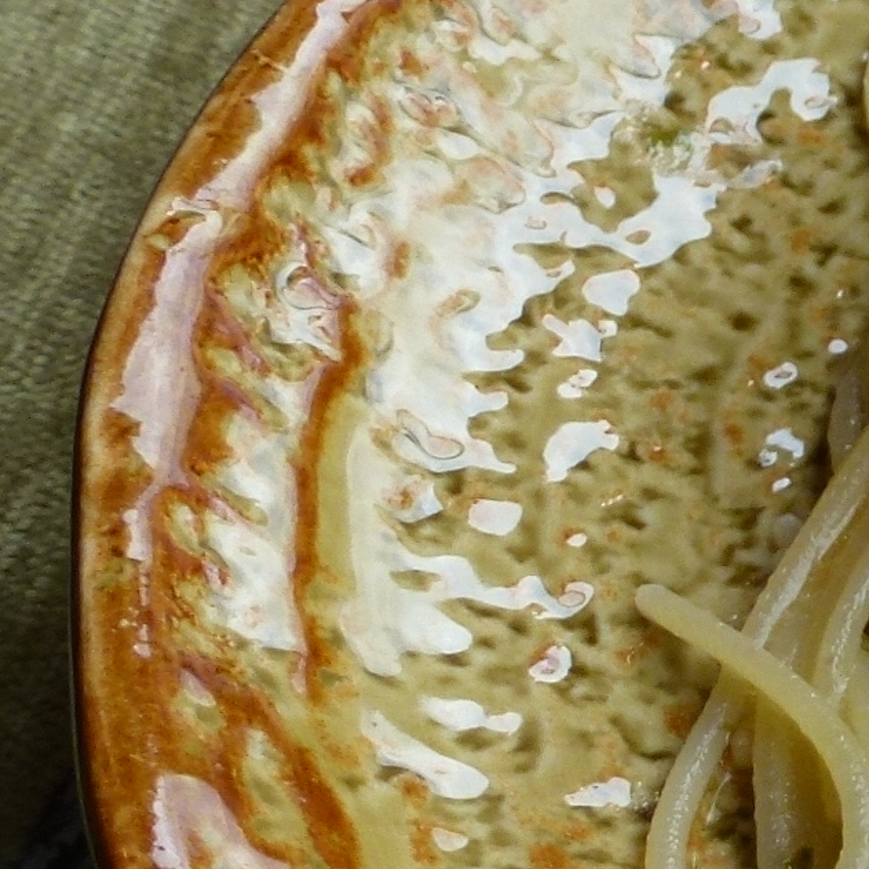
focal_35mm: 86
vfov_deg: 20.0
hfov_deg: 15.9
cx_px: 1723
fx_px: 2443
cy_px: 636
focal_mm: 4.3
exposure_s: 1/125
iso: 100
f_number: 3.3
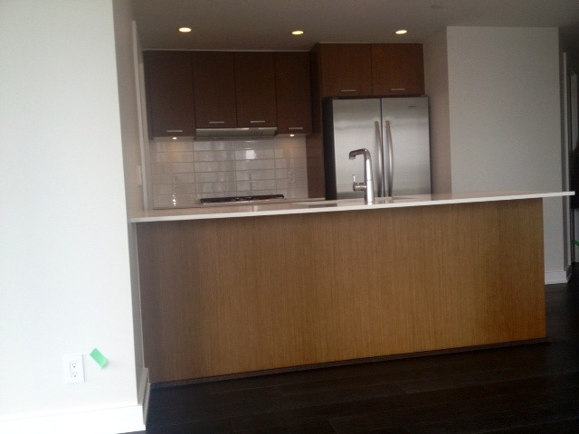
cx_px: 290
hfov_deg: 52.6
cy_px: 217
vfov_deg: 40.7
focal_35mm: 35
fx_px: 585
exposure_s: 1/120
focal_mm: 4.28
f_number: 2.4
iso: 64
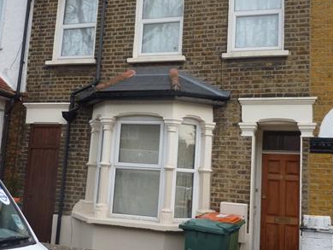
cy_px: 118
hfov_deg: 45.7
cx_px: 165
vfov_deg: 35.2
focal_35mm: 41
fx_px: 395
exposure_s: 1/160
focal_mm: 4.1
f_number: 3.3
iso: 80
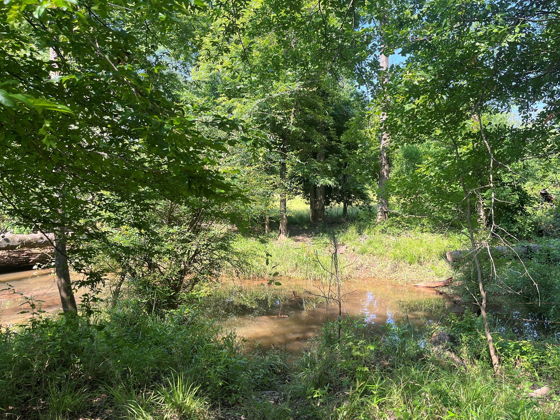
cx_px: 315
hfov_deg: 59.8
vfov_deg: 46.8
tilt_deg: -0.4
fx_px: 485
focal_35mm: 30
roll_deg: -1.1
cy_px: 206
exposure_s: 1/428
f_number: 1.6
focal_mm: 5.1
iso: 50
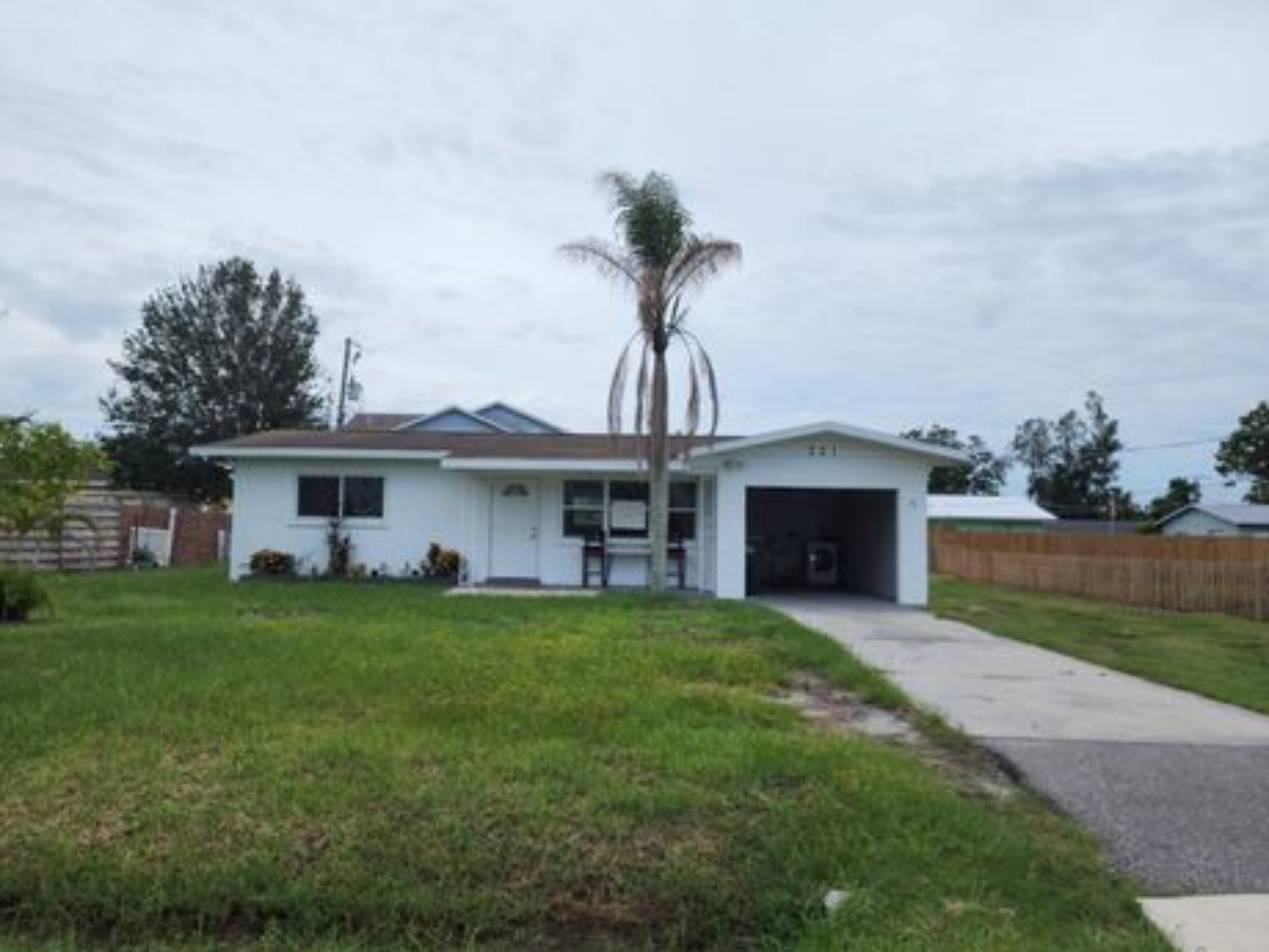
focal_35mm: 25
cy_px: 493
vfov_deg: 54.9
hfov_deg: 69.3
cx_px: 590
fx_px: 916
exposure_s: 1/1272
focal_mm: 6.4
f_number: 1.8
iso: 12
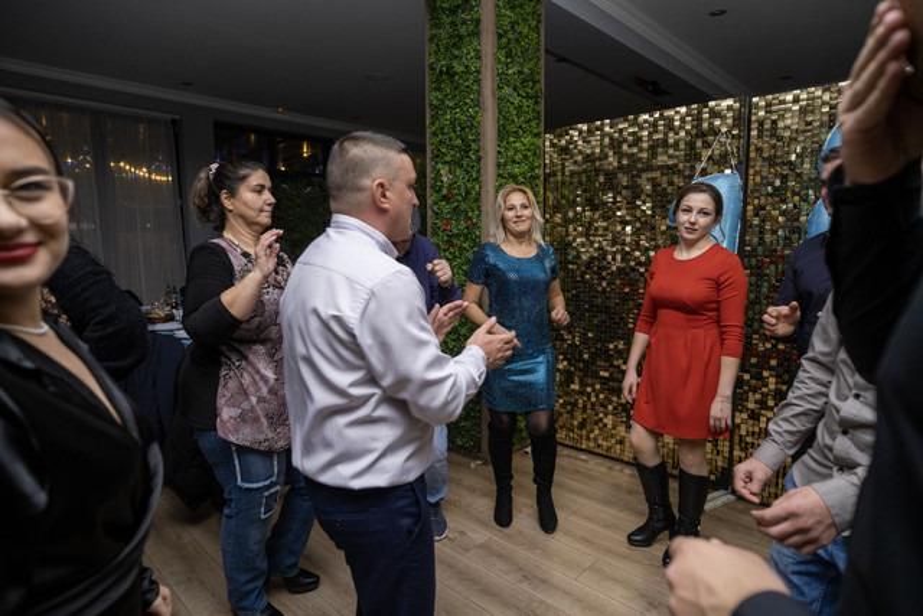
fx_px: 513
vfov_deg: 62.0
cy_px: 308
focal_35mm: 20
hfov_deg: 84.0
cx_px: 462
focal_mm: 13
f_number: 2.2
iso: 640
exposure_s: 1/125
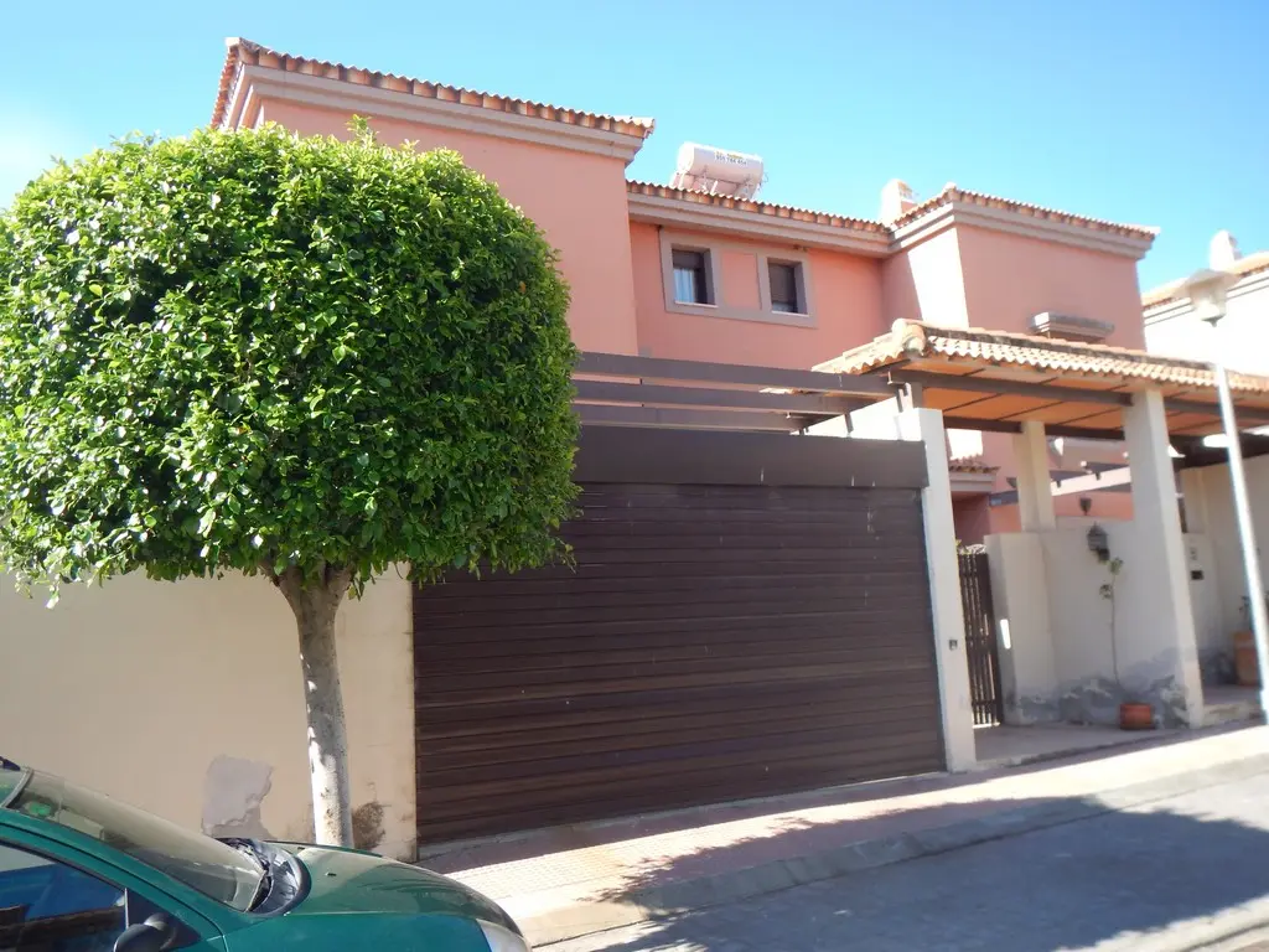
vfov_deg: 49.7
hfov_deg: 63.4
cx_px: 634
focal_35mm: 28
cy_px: 476
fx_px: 1026
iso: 140
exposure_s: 1/250
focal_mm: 5
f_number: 3.9
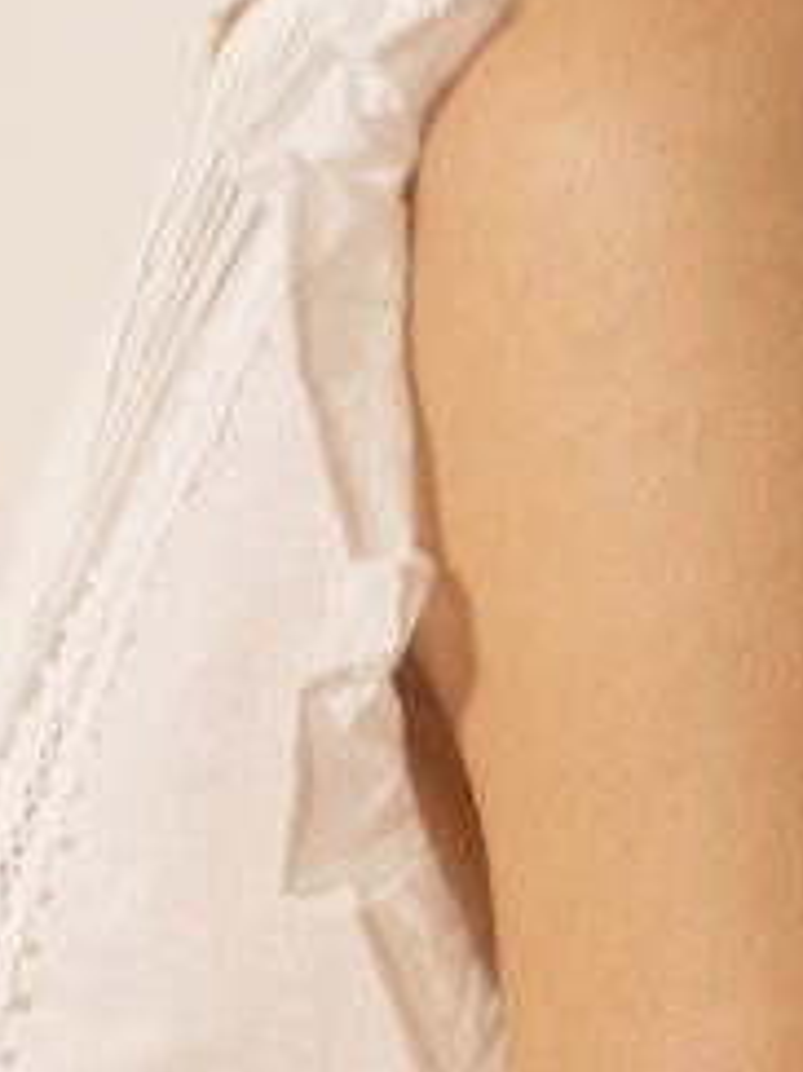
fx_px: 11021
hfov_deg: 4.2
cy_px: 1271
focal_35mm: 356
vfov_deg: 5.5
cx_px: 525
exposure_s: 1/100
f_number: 2.8
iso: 500
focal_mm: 50
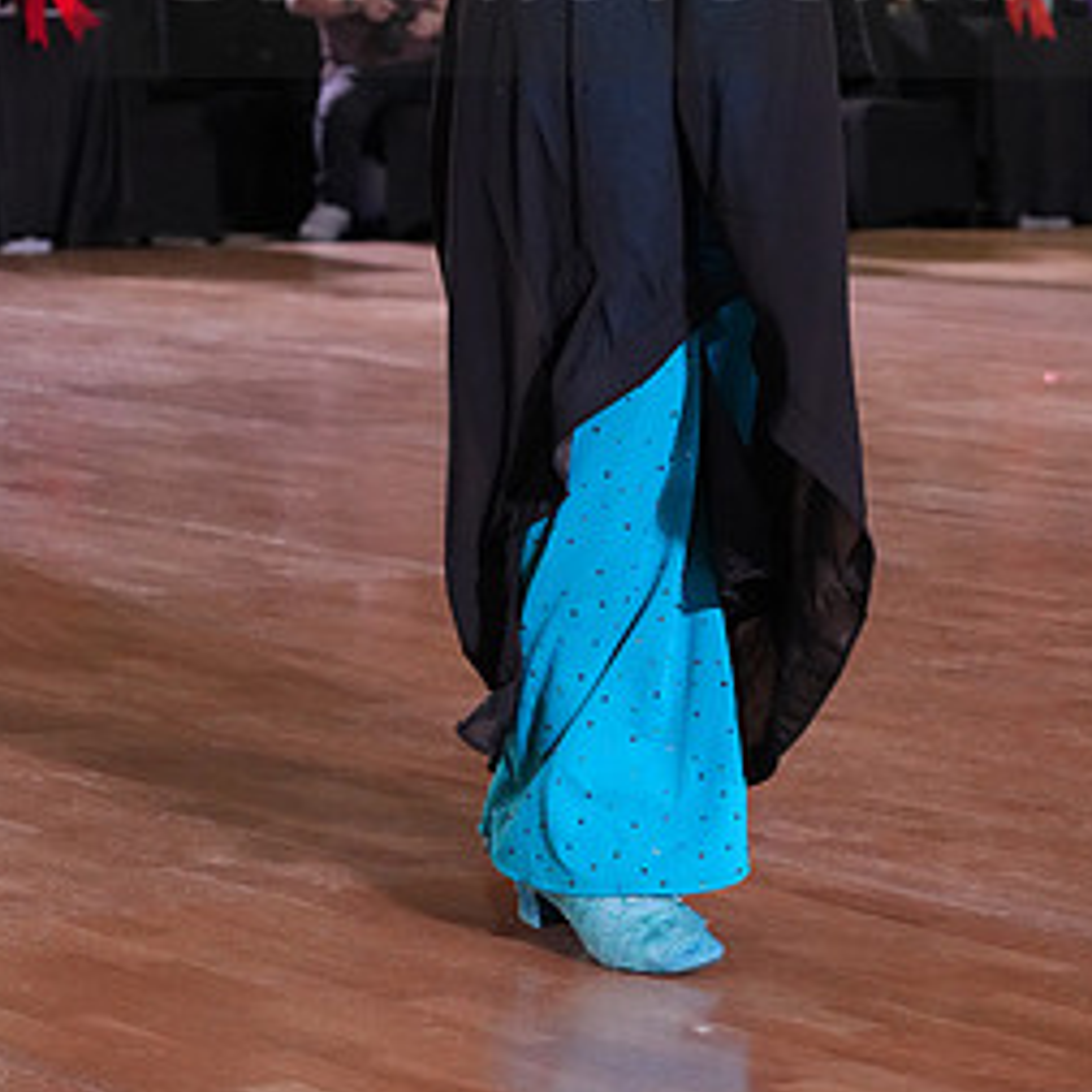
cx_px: 671
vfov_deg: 12.0
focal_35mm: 144
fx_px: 5139
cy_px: -65
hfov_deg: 12.1
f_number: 5.6
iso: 5000
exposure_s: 1/320
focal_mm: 74
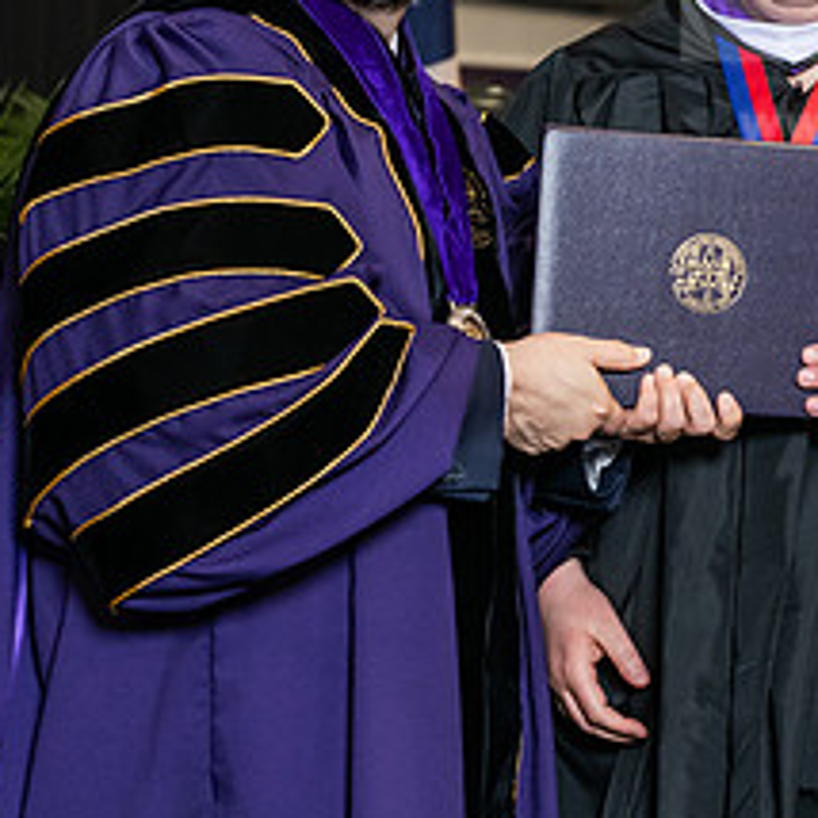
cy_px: 204
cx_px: 566
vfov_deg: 10.8
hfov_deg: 10.8
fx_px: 4304
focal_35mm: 161
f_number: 5
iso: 2000
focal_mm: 70
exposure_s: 1/200
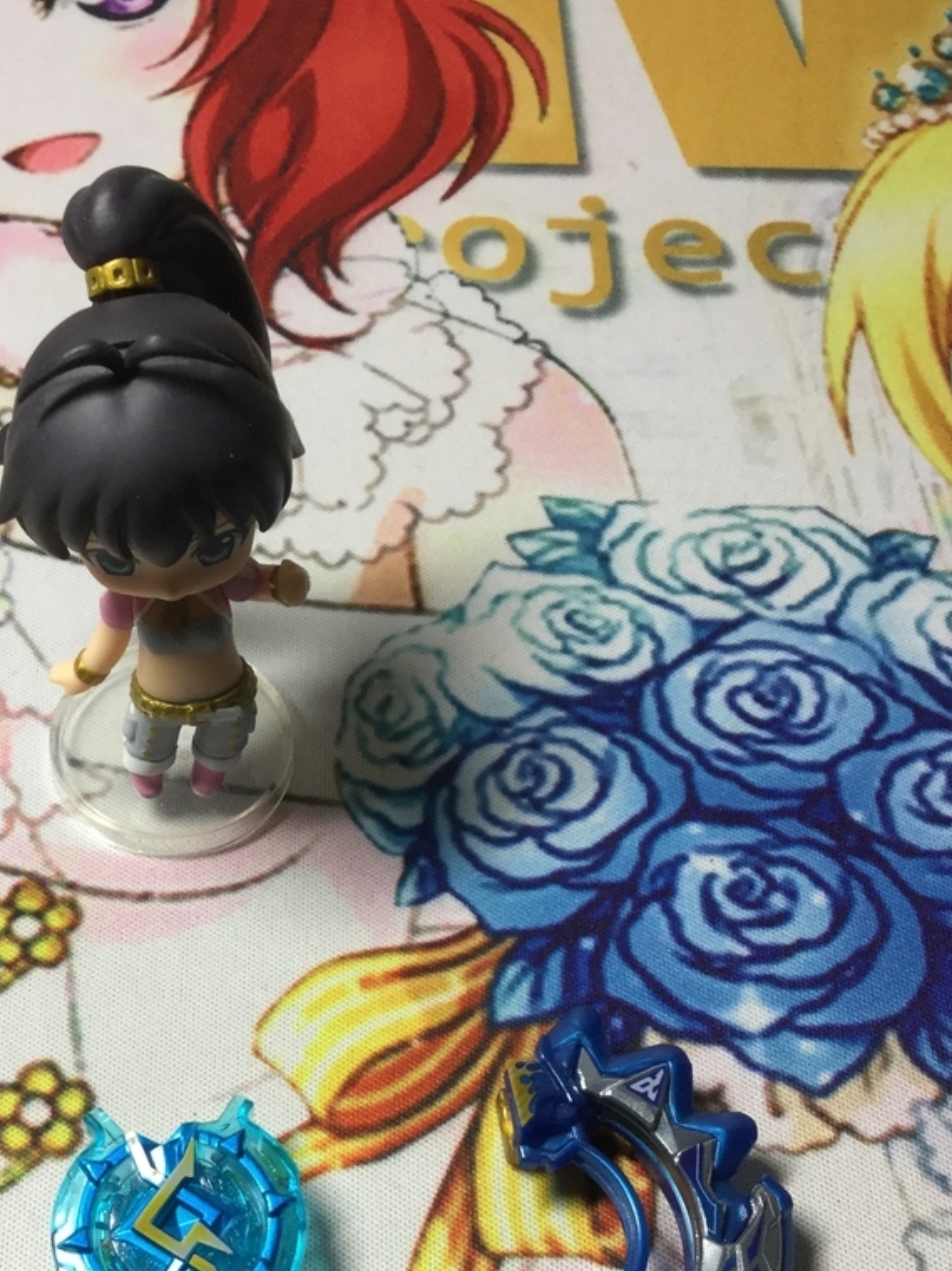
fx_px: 1797
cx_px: 248
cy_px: 978
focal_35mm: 49
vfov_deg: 37.8
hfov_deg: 29.2
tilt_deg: -60.0
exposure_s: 1/40
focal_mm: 3.3
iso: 25
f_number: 2.4
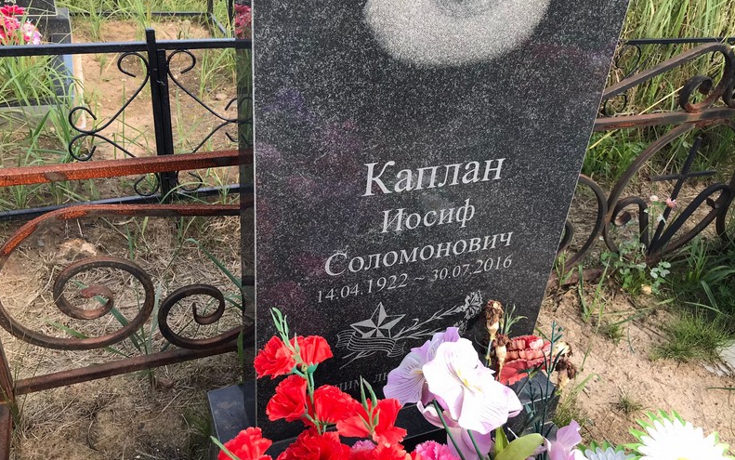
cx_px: 366
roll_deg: -6.0
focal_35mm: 30
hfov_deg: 62.9
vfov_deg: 41.9
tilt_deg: -31.8
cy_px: 218
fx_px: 601
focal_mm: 3.99
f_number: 1.8
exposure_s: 1/339
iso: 20
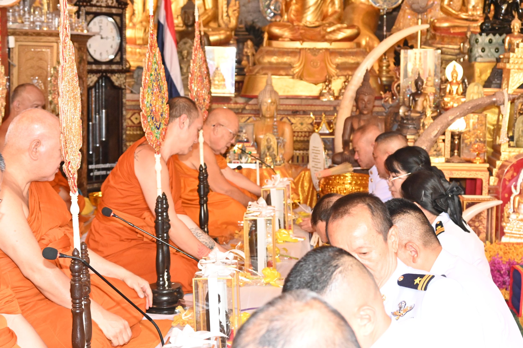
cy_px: 174
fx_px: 958
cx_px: 262
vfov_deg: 20.6
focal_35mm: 66
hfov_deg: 30.5
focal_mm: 44
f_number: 5.3
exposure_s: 1/100
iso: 4000
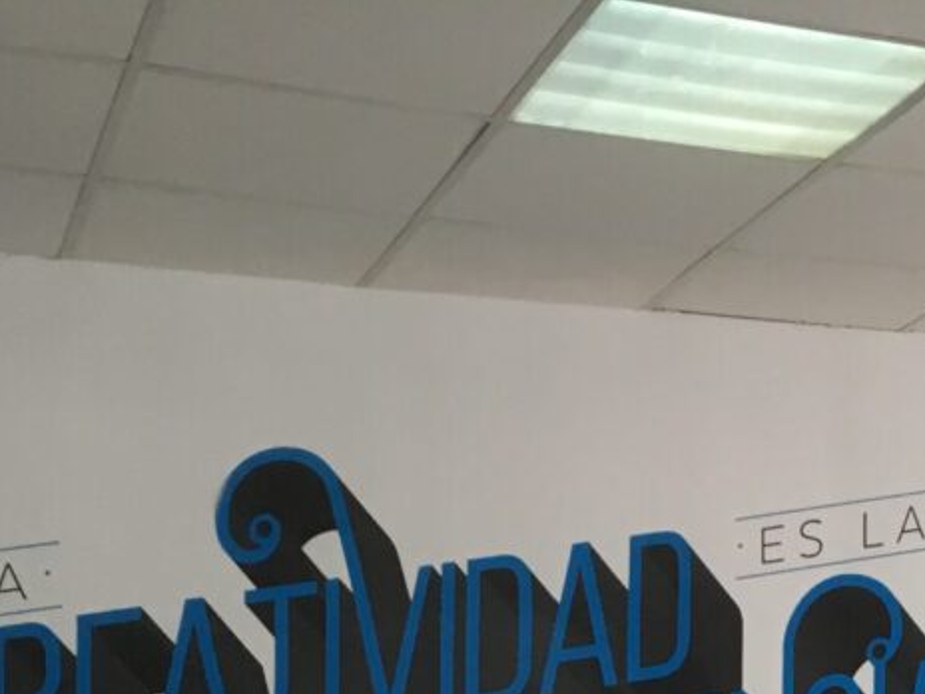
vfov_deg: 13.5
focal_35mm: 100
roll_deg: +1.2
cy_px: 1195
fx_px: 2672
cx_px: 748
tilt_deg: -4.7
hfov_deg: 19.4
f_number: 2.2
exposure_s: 1/30
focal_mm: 4.15
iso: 32
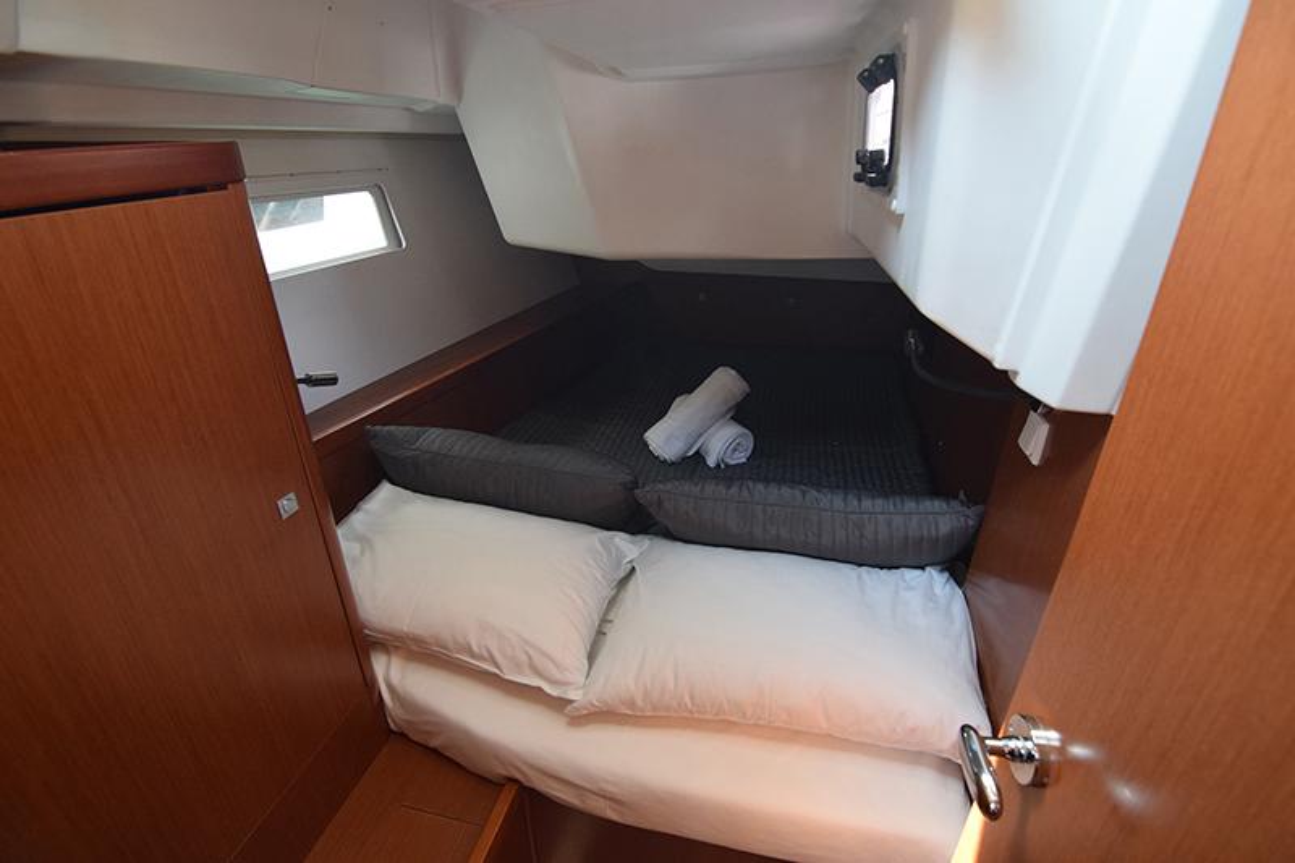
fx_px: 593
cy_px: 432
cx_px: 648
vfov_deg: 72.0
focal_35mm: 16
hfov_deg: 95.0
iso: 1600
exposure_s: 1/80
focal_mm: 11
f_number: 4.5
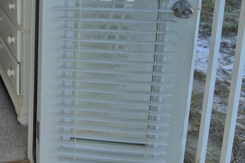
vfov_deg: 24.6
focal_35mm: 52
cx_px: -13
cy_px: -7
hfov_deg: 34.0
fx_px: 354
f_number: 19
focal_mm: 12
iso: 200
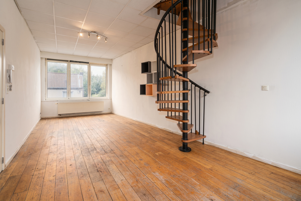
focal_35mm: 16
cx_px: 150
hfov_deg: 96.7
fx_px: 134
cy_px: 100
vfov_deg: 73.8
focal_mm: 16
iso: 250
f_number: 11
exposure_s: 1/4
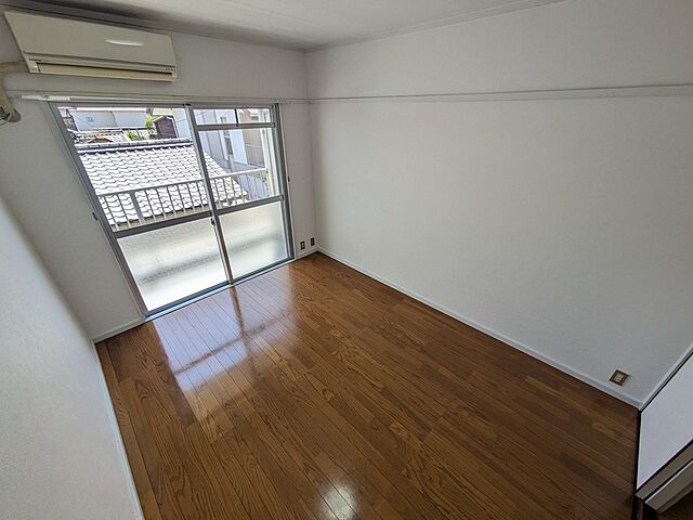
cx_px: 346
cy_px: 260
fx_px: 280
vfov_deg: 85.7
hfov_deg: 102.1
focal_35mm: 14
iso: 49
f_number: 2.2
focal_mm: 1.83
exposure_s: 1/415
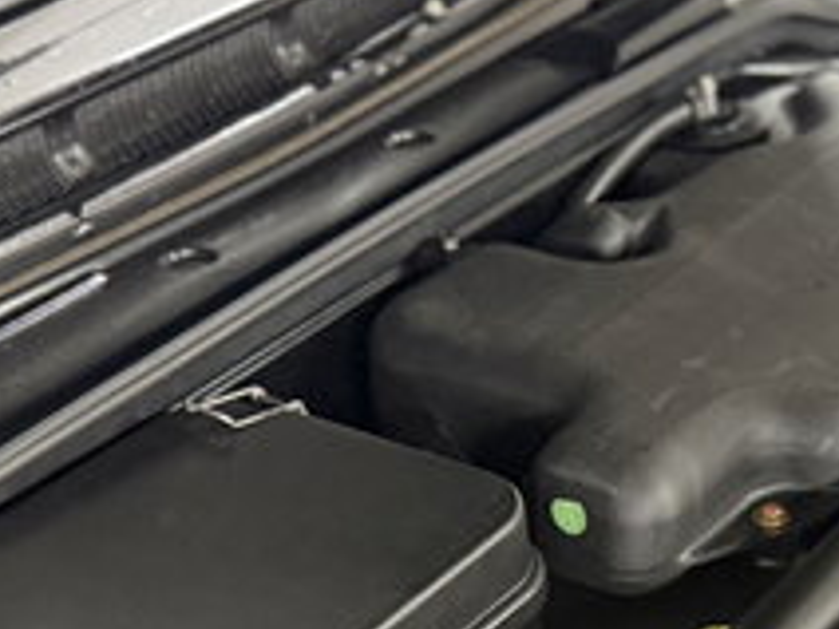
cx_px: 712
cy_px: 799
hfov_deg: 22.1
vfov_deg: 16.1
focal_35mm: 87
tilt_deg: -38.5
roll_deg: +2.4
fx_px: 2109
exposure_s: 1/33
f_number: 1.78
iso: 800
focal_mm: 6.76
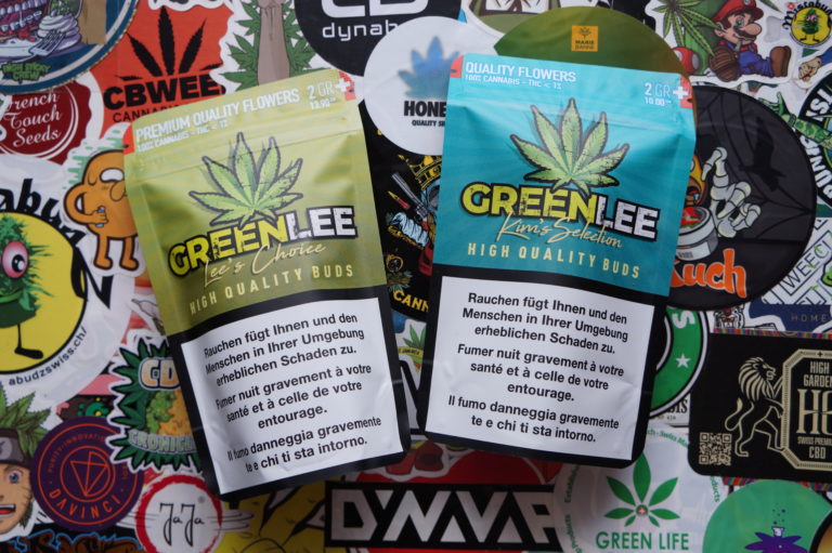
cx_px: 416
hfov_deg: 53.2
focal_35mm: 36
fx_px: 831
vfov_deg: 36.8
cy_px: 276
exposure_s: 1/30
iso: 400
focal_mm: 24
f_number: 5
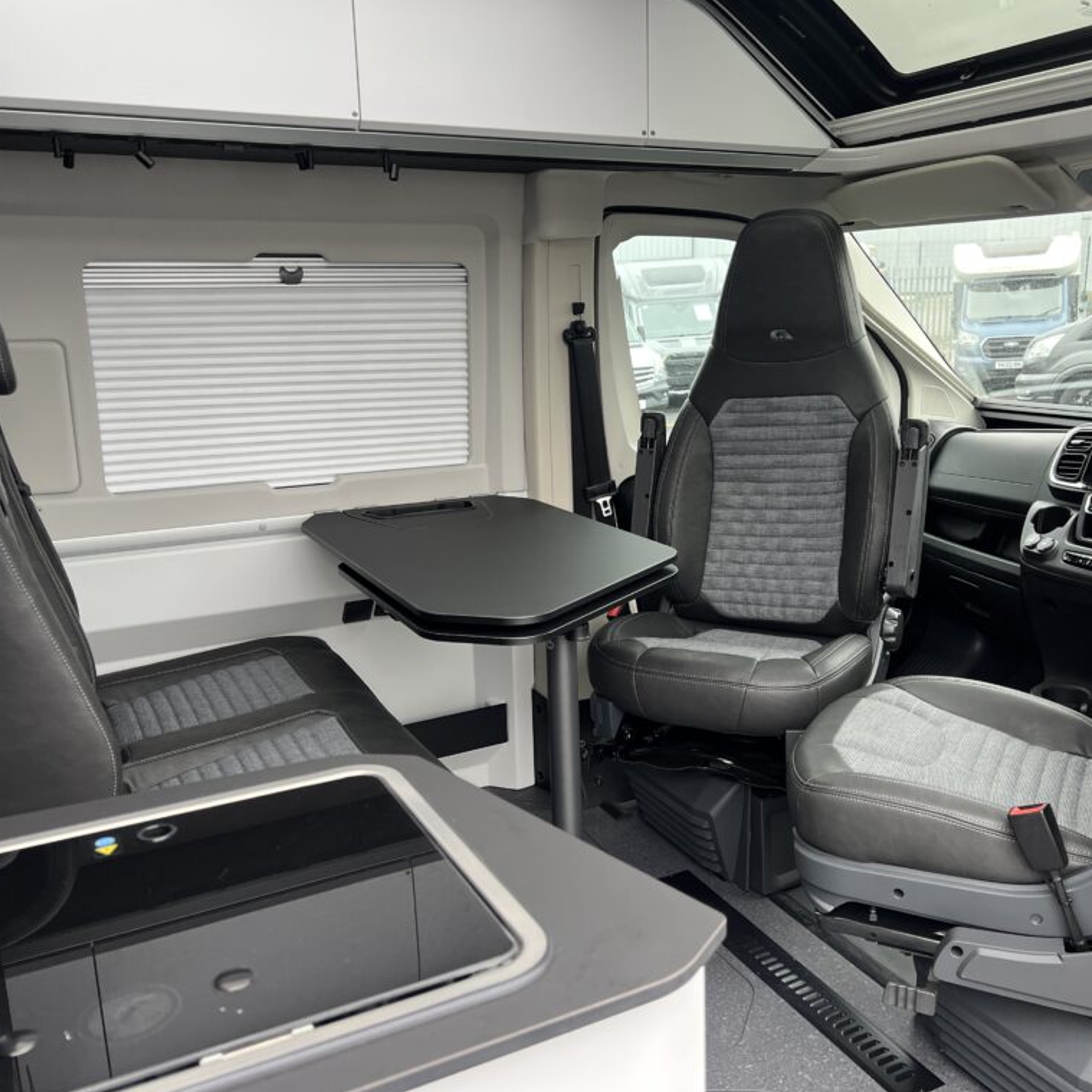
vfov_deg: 52.5
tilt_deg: -14.3
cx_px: 624
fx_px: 1106
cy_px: 544
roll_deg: -0.7
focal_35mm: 31
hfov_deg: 52.3
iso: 125
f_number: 1.5
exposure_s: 1/121
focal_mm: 5.7
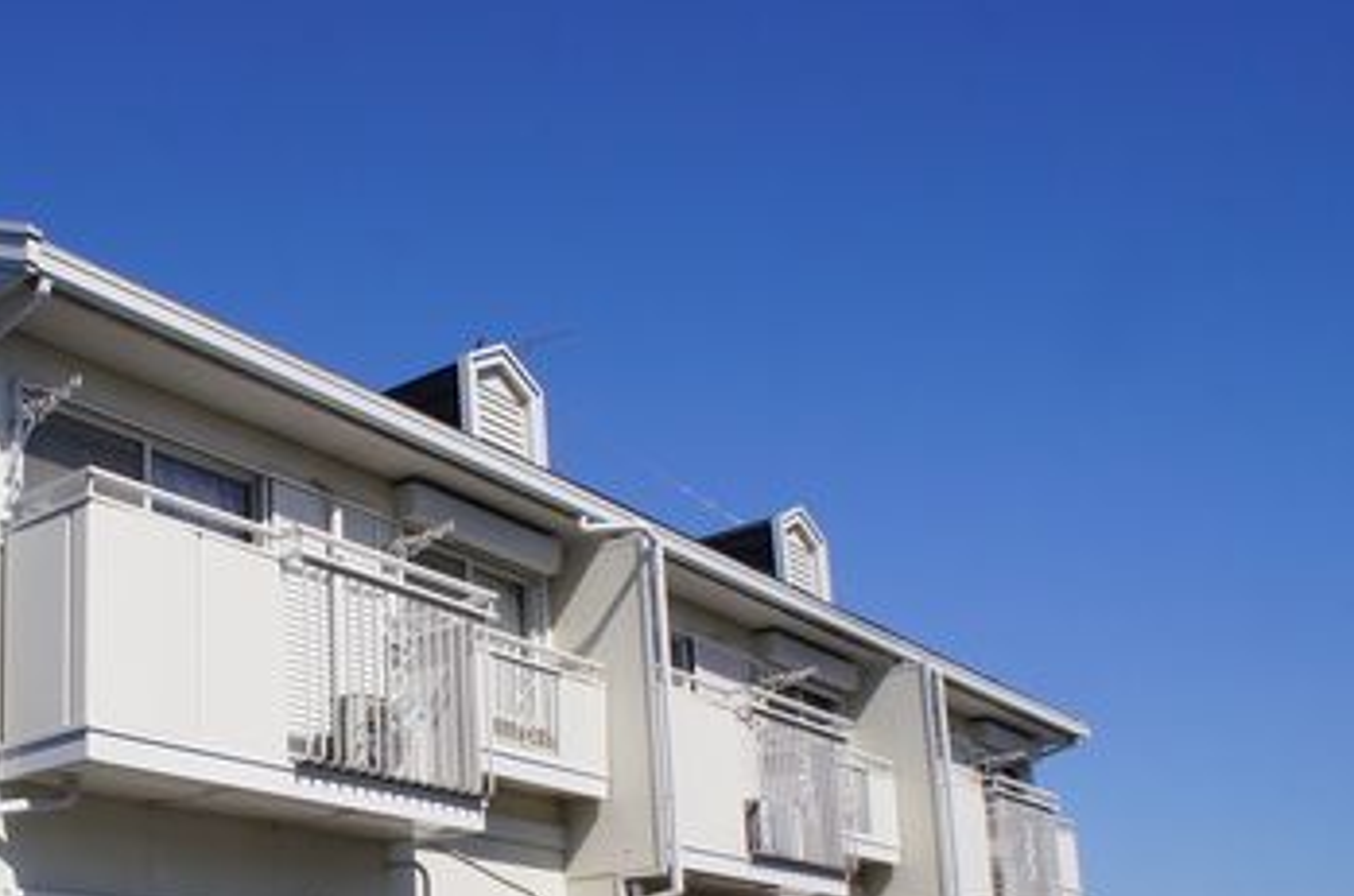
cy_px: 822
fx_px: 2064
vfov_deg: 23.8
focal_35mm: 55
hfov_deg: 35.0
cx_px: 241
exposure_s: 1/320
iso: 200
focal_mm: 16
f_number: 13
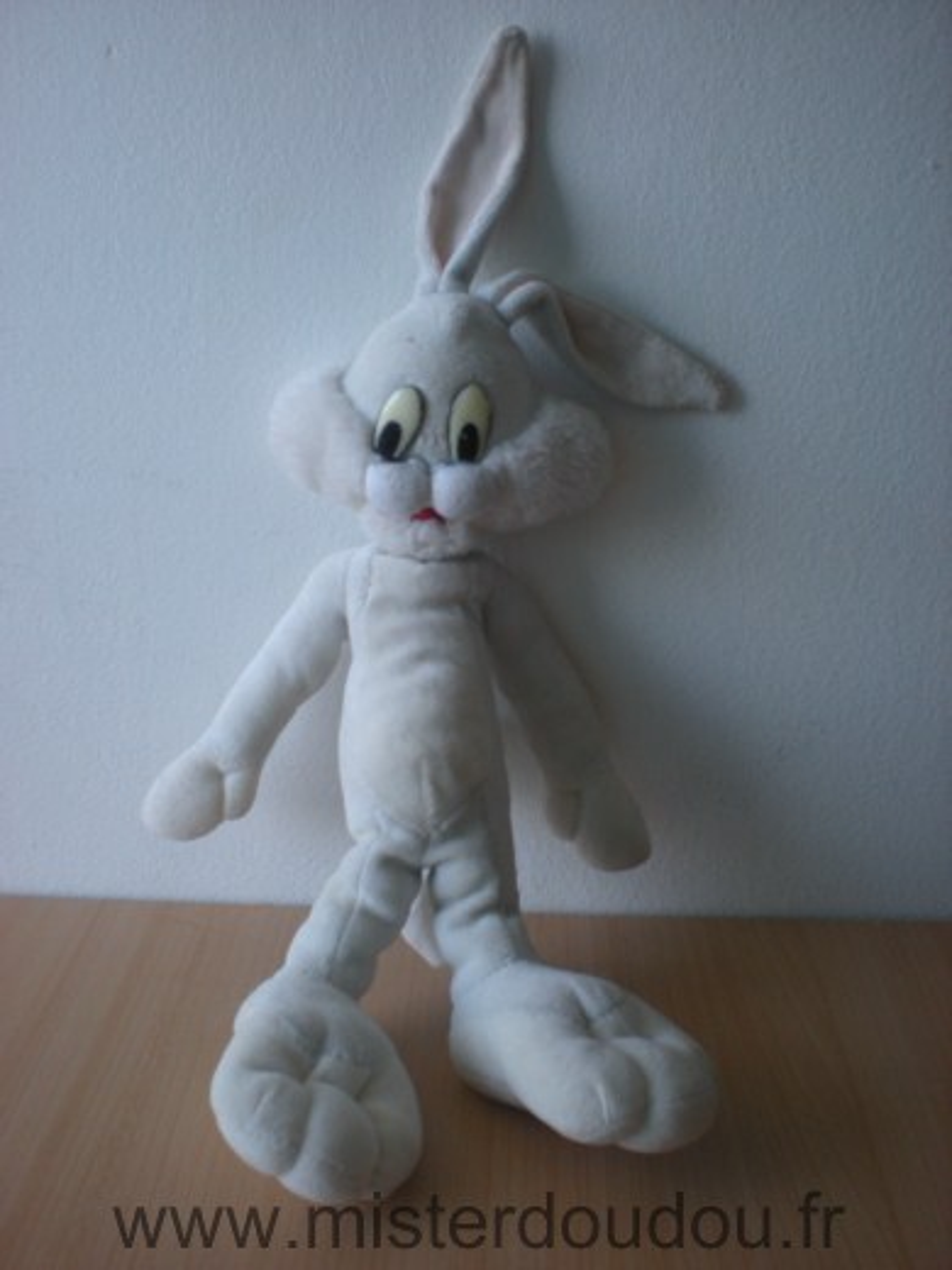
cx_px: 476
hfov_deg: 37.7
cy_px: 635
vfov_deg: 49.0
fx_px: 1393
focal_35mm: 38
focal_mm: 6.3
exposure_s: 1/61
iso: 108
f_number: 3.1
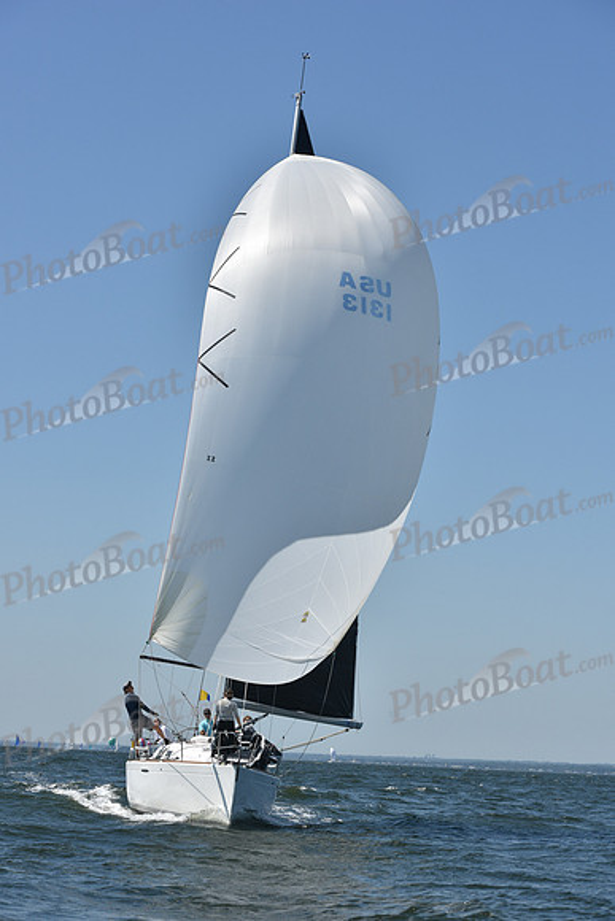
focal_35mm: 70
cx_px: 308
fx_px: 1793
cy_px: 460
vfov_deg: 28.8
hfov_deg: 19.5
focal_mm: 70
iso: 250
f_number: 9
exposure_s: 1/1250
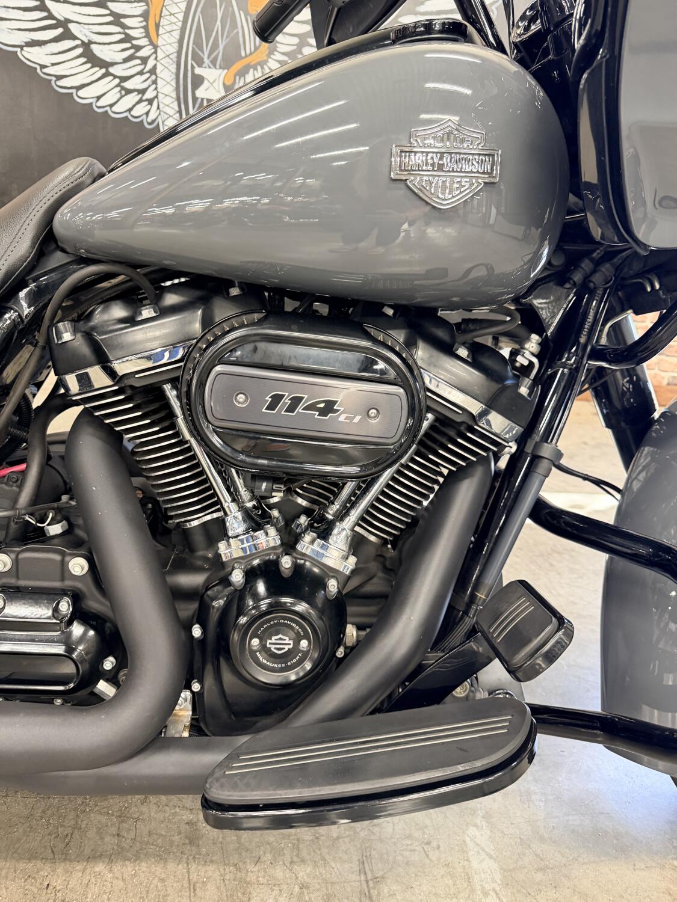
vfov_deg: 71.6
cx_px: 338
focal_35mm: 24
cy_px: 451
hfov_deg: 56.8
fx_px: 626
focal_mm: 6.76
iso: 500
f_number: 1.78
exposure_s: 1/60
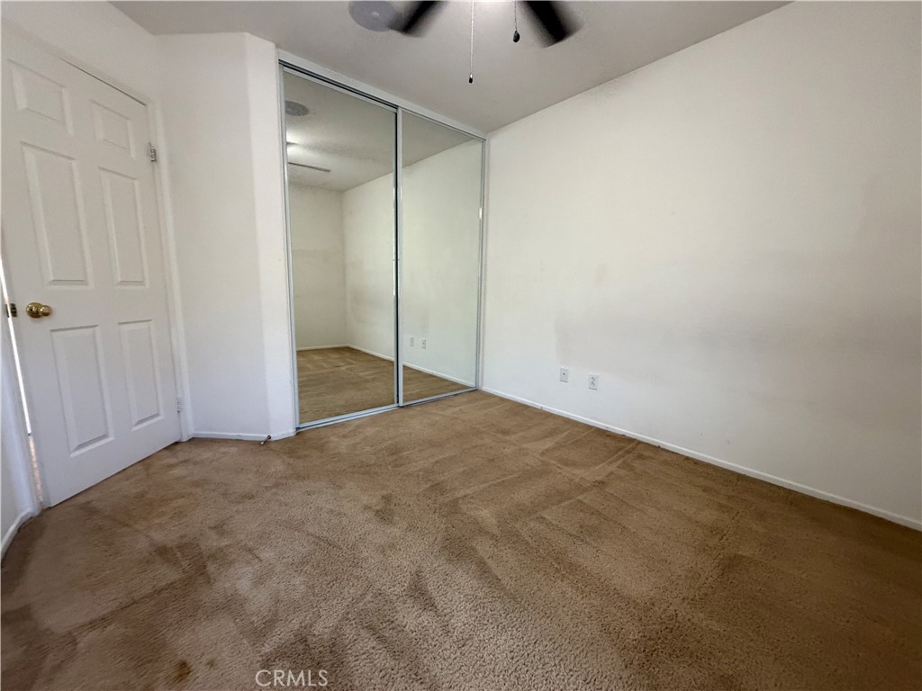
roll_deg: -1.1
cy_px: 346
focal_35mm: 14
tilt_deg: -9.4
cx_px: 461
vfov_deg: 85.7
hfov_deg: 102.1
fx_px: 373
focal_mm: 2.22
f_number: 2.2
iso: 320
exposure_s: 1/60
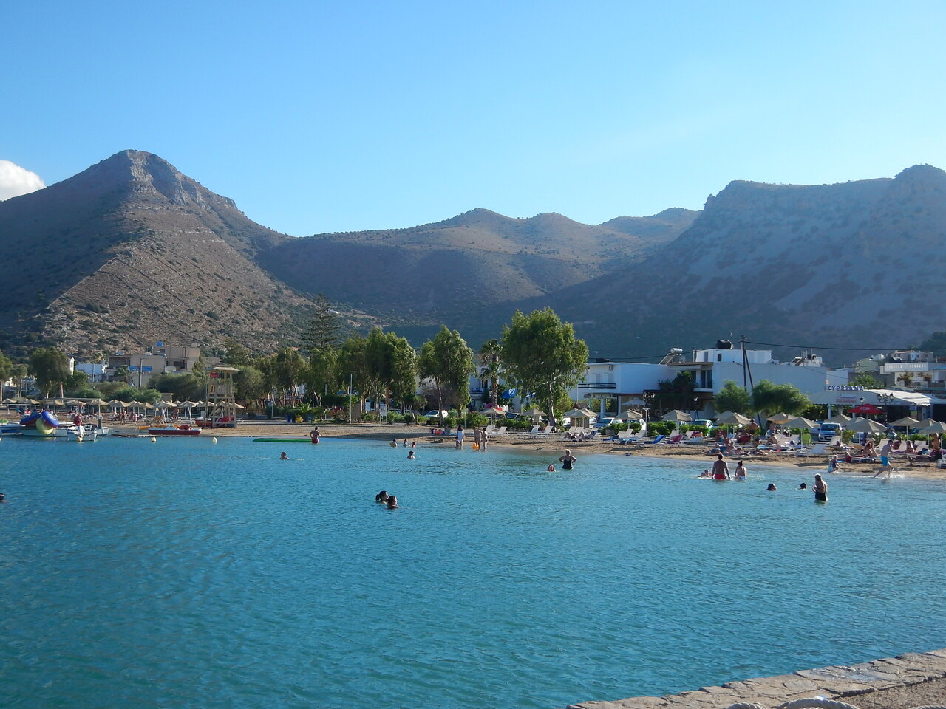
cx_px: 473
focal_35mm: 39
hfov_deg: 47.9
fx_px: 1066
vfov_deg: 36.8
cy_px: 354
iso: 125
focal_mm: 7
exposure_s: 1/800
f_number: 4
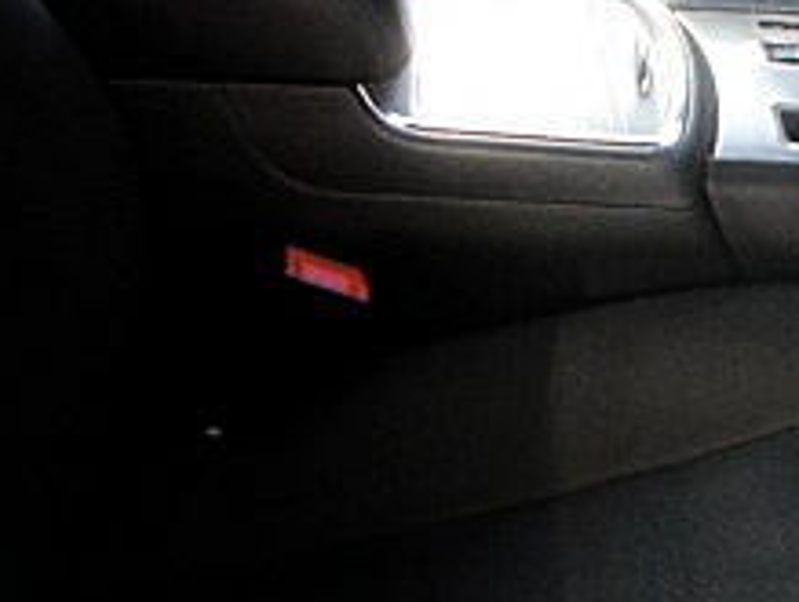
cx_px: 956
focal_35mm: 105
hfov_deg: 17.8
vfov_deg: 14.1
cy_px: 201
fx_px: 2428
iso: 100
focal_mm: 6.3
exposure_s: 1/125
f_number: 2.8
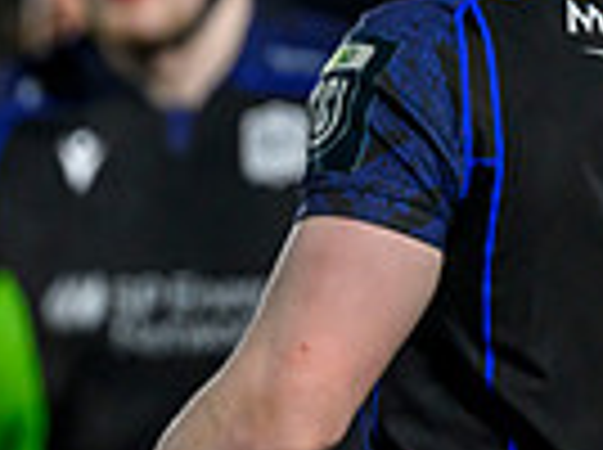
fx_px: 29004
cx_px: -580
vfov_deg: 0.9
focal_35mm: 1668
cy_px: 277
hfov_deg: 1.2
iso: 3200
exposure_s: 1/1600
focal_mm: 400
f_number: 3.2
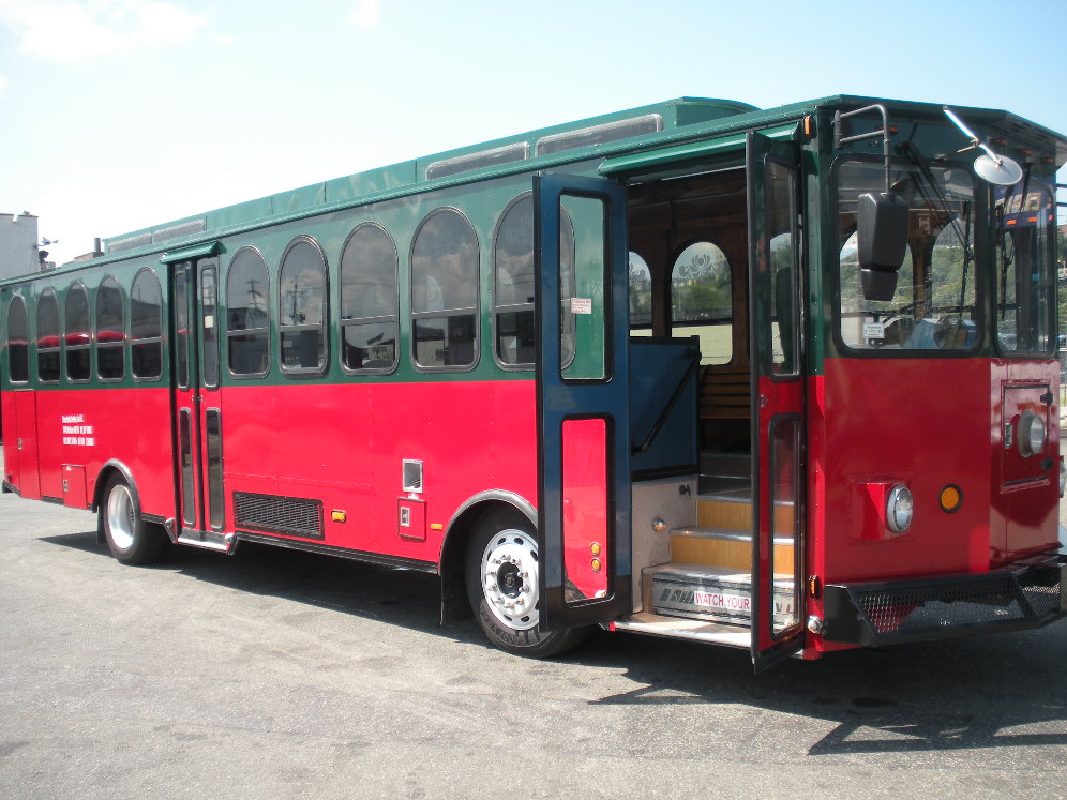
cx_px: 545
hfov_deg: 51.4
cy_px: 410
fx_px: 1110
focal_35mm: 36
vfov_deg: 39.7
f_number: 3.5
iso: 64
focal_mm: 6.3
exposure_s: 1/270
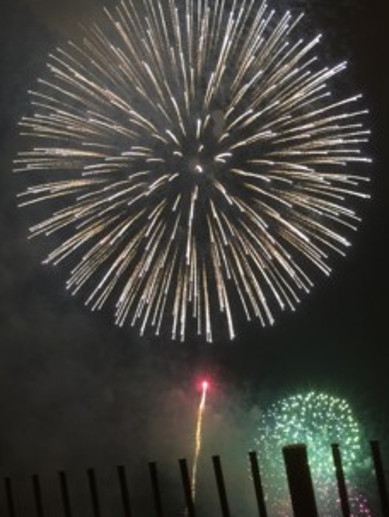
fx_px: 643
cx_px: 218
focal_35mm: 43
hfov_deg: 33.6
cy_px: 290
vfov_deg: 43.7
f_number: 2.2
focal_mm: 4.15
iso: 100
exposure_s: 1/10
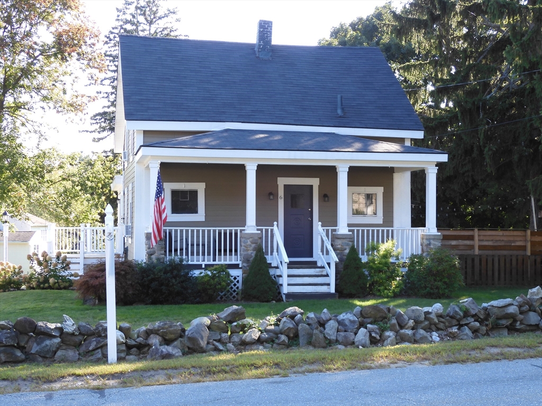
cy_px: 203
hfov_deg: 38.2
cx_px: 271
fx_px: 783
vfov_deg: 29.1
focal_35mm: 50
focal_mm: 8.9
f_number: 4
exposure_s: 1/100
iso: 100
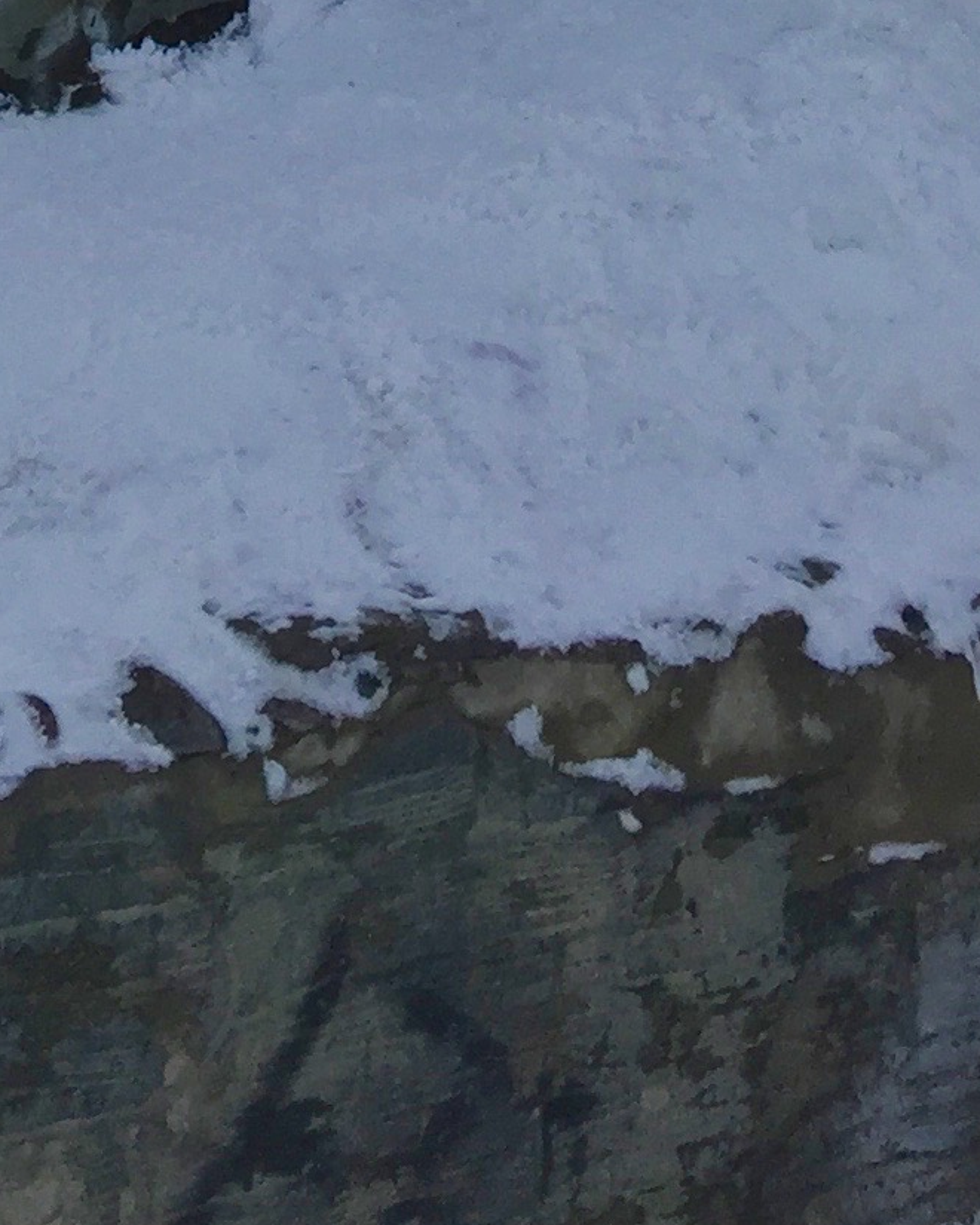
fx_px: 4061
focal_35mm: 112
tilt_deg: +6.8
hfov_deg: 13.7
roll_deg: -2.0
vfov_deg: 14.5
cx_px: 294
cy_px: -1170
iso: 32
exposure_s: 1/5650
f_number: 2.2
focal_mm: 4.15
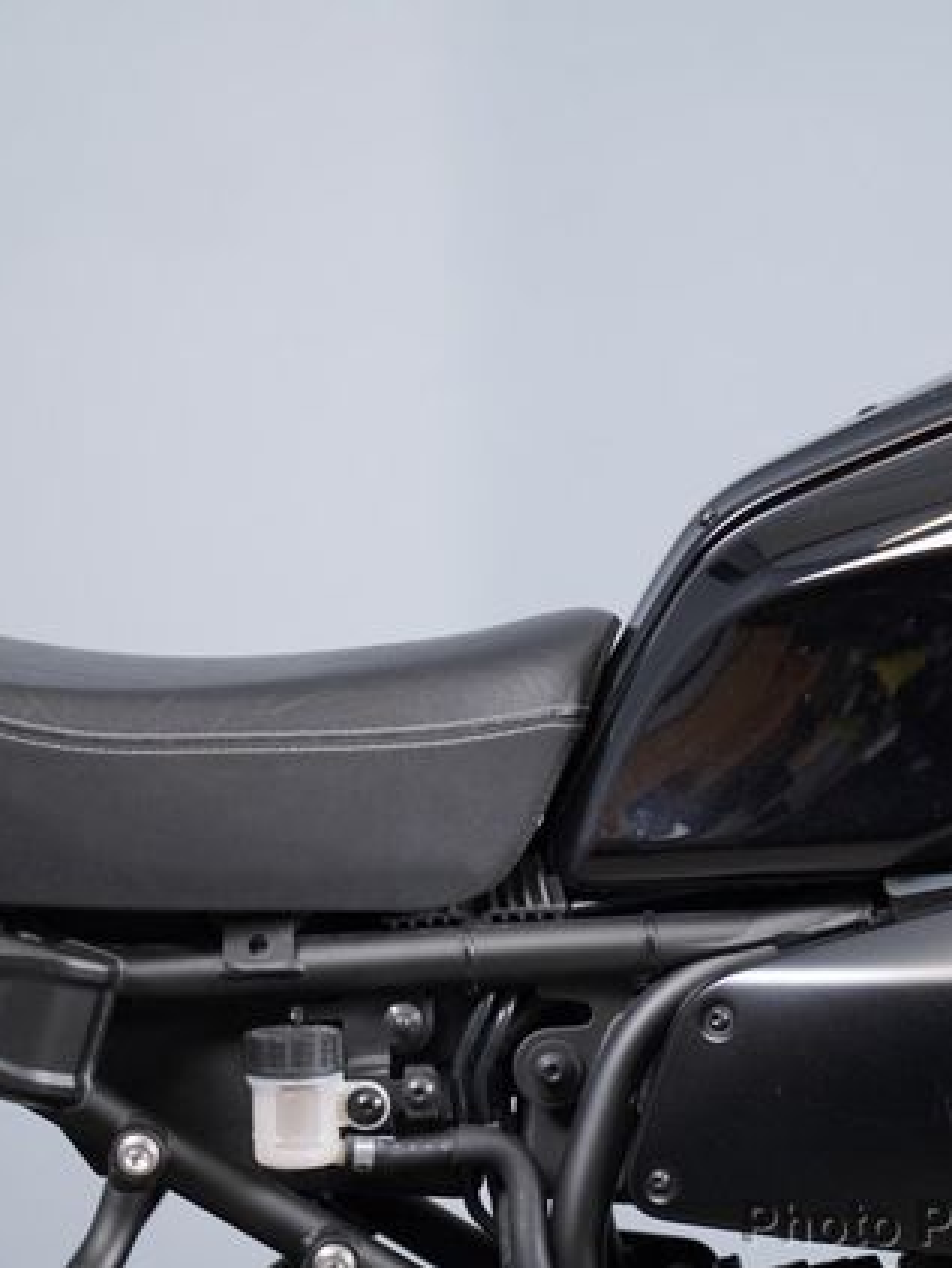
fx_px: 5605
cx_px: 589
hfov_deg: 9.7
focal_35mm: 153
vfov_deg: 12.9
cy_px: 639
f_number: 4
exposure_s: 1/100
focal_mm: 105
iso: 1600
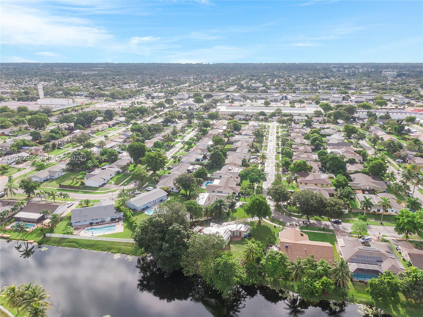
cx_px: 212
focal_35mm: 24
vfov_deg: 56.8
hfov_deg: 71.6
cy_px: 158
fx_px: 293
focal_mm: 4.39
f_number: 2.8
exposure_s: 1/800
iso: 100
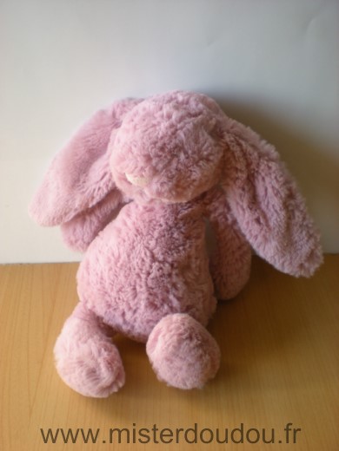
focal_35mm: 38
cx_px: 170
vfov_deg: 49.0
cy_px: 226
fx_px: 496
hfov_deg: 37.7
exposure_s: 1/74
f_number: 3.1
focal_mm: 6.3
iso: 64
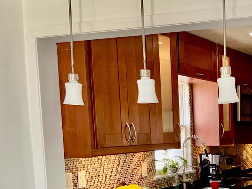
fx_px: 488
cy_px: 192
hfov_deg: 27.2
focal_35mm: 67
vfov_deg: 21.1
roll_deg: +1.0
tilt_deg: -8.4
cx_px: 257
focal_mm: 3
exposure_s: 1/60
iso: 64
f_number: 1.8
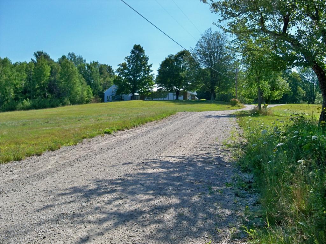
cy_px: 122
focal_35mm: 35
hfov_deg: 52.6
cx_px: 163
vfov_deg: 40.7
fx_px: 330
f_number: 3.5
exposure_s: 1/640
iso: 80
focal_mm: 6.2
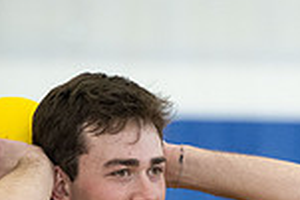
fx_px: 4329
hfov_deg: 4.0
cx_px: 346
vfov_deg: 2.6
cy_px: 367
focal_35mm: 519
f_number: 2.8
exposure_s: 1/1000
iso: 4000
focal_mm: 135
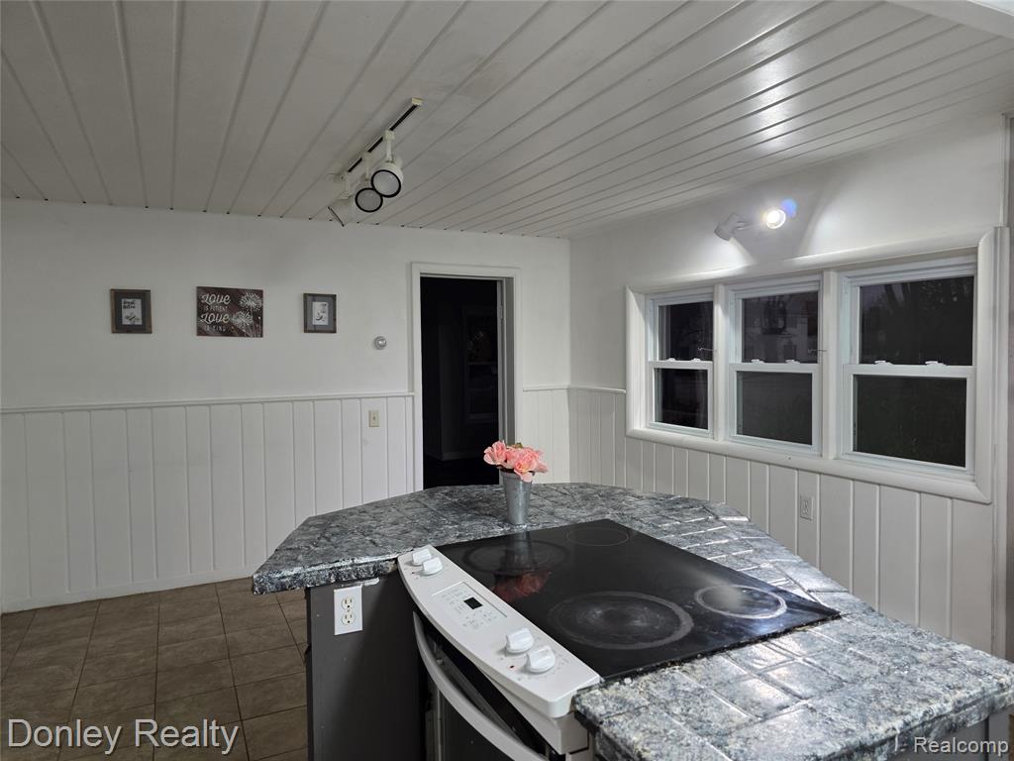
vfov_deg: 58.9
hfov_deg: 73.9
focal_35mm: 23
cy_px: 380
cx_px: 507
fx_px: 674
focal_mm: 6.3
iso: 250
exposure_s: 1/120
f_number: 1.7
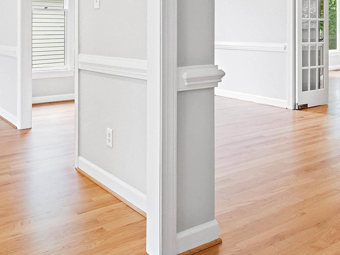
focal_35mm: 39
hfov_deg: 47.9
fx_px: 383
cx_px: 172
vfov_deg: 35.1
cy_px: 36
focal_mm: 10
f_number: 8
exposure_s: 1/13
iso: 640
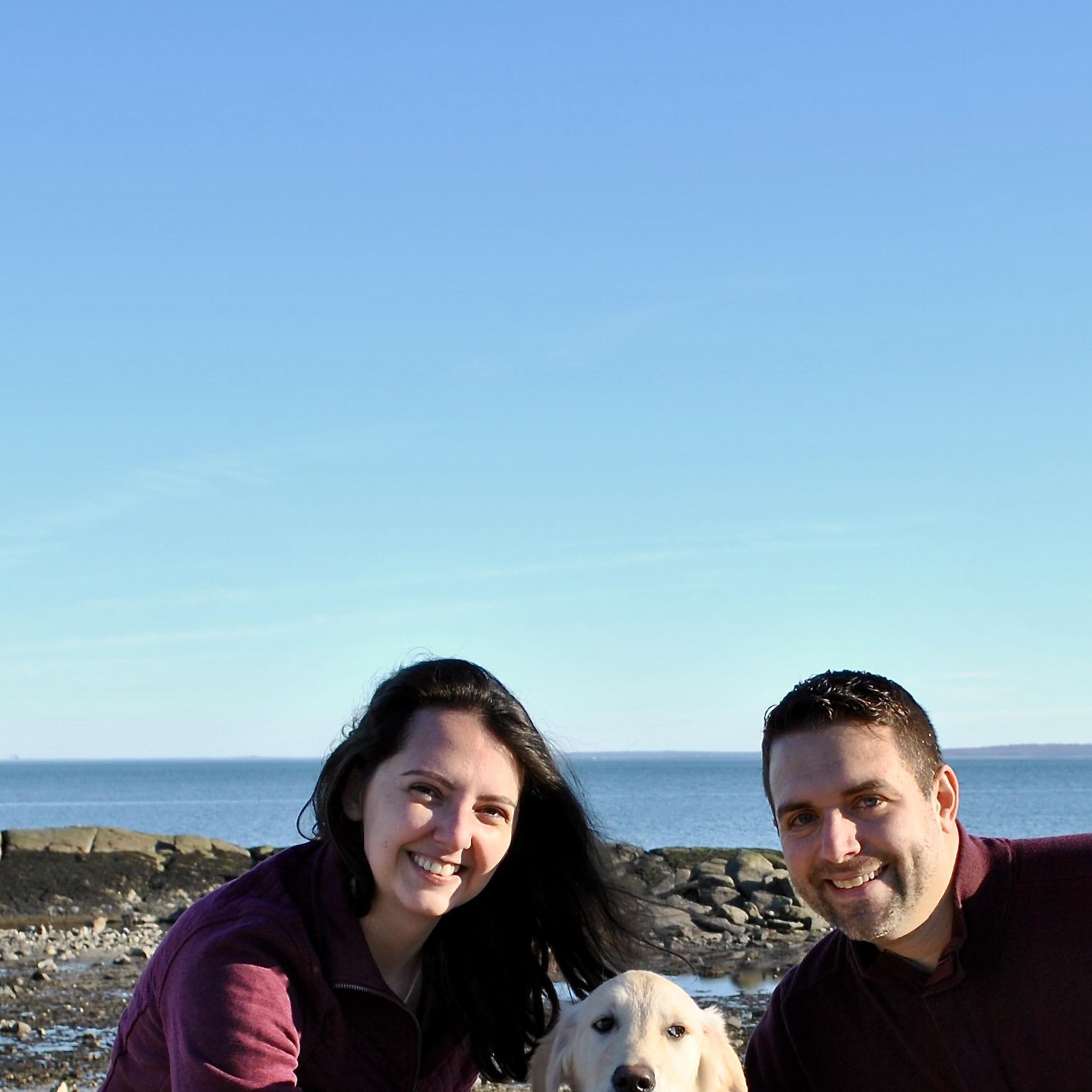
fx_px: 2784
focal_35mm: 78
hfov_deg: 22.1
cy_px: 870
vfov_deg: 21.9
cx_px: 687
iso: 100
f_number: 7.1
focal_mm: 24
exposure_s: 1/200
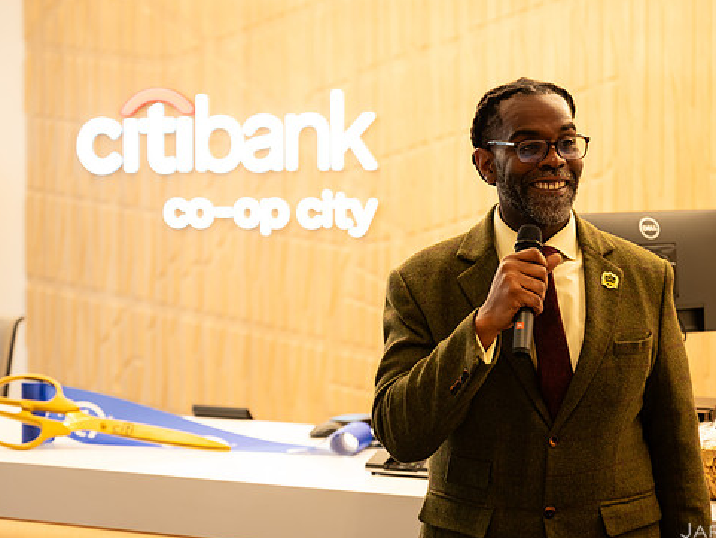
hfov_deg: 22.2
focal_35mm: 88
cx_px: 392
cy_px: 265
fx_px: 1821
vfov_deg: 16.8
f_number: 3.2
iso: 400
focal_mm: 70
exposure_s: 1/125
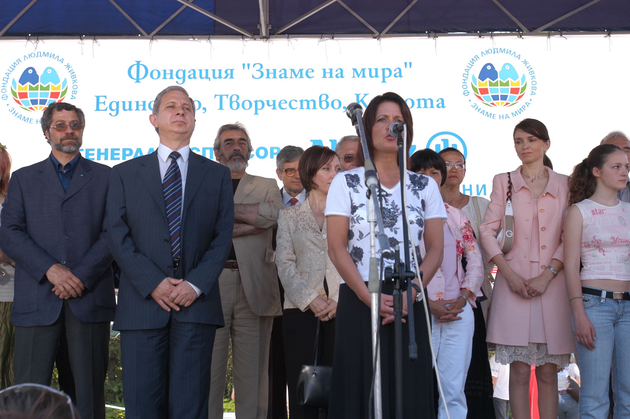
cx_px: 315
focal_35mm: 52
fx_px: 918
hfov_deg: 37.9
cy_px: 210
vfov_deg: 25.7
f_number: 5.6
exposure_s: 1/125
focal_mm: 35
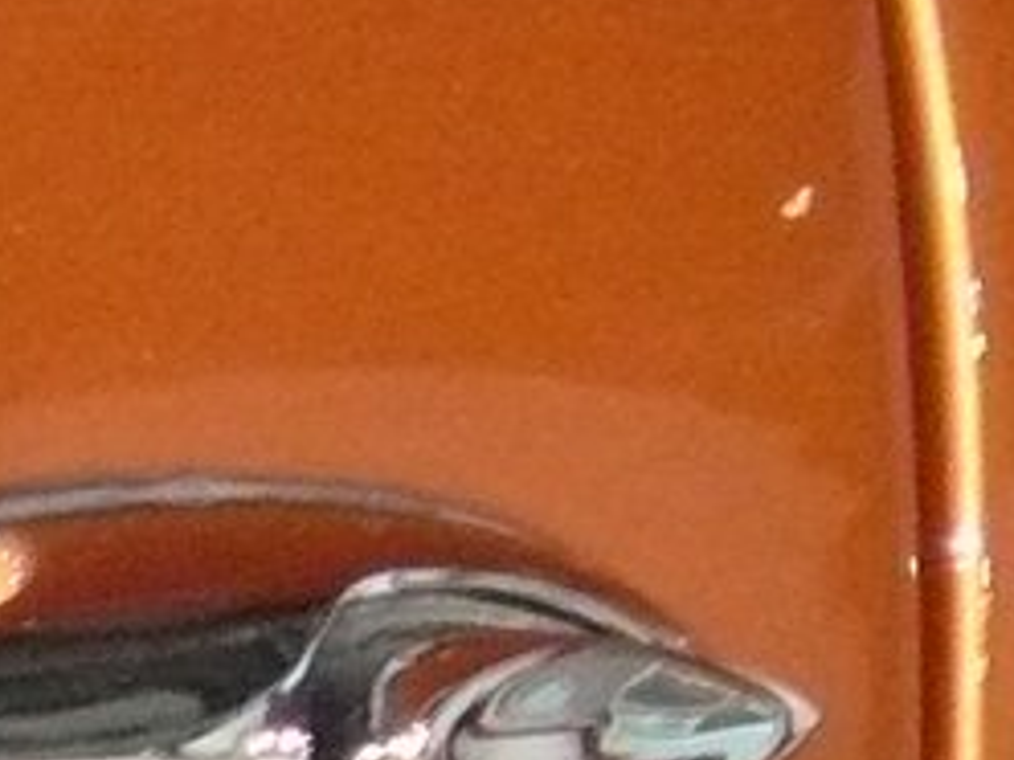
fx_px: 52874
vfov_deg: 0.8
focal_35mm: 1805
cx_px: -875
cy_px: 654
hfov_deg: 1.1
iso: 400
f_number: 3.3
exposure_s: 1/40
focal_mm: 48.6
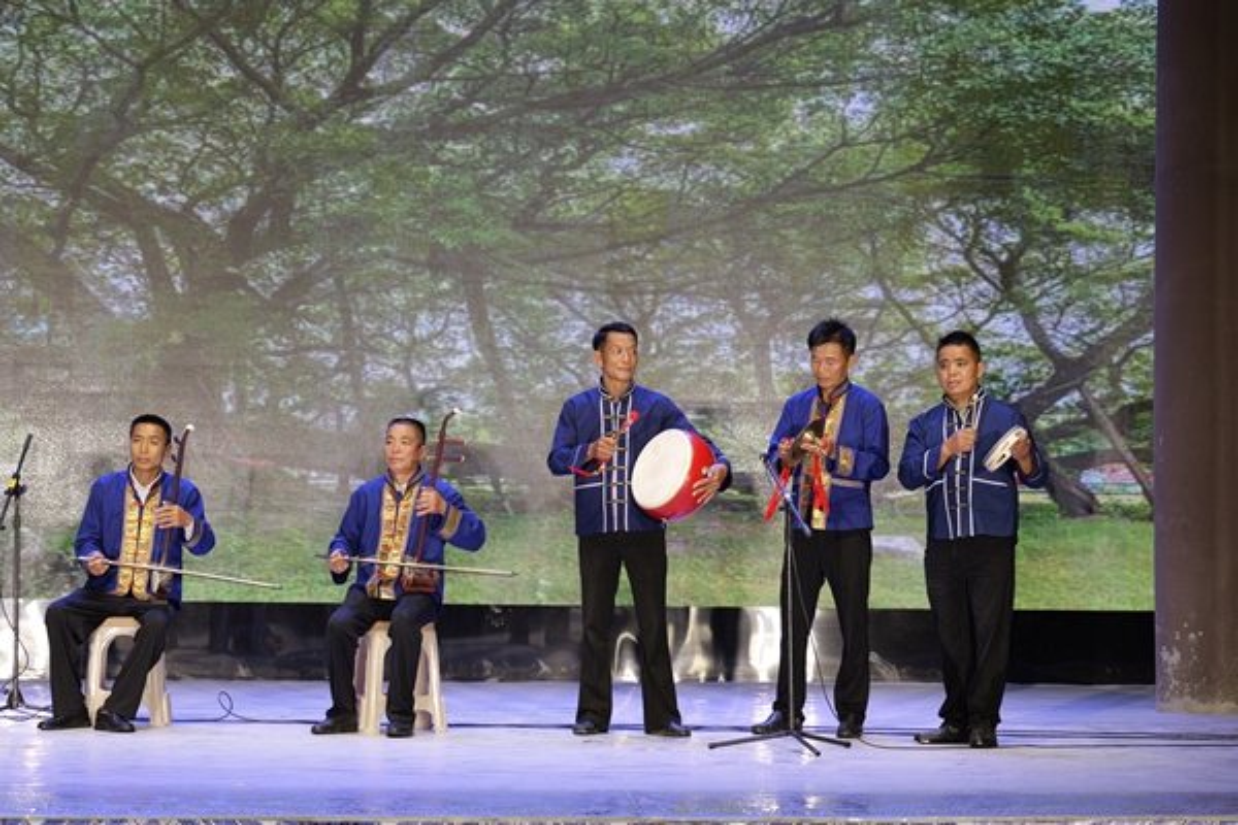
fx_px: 3611
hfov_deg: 19.5
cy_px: 412
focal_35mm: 105
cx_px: 619
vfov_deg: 13.0
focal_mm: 105
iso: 1000
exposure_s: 1/250
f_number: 4
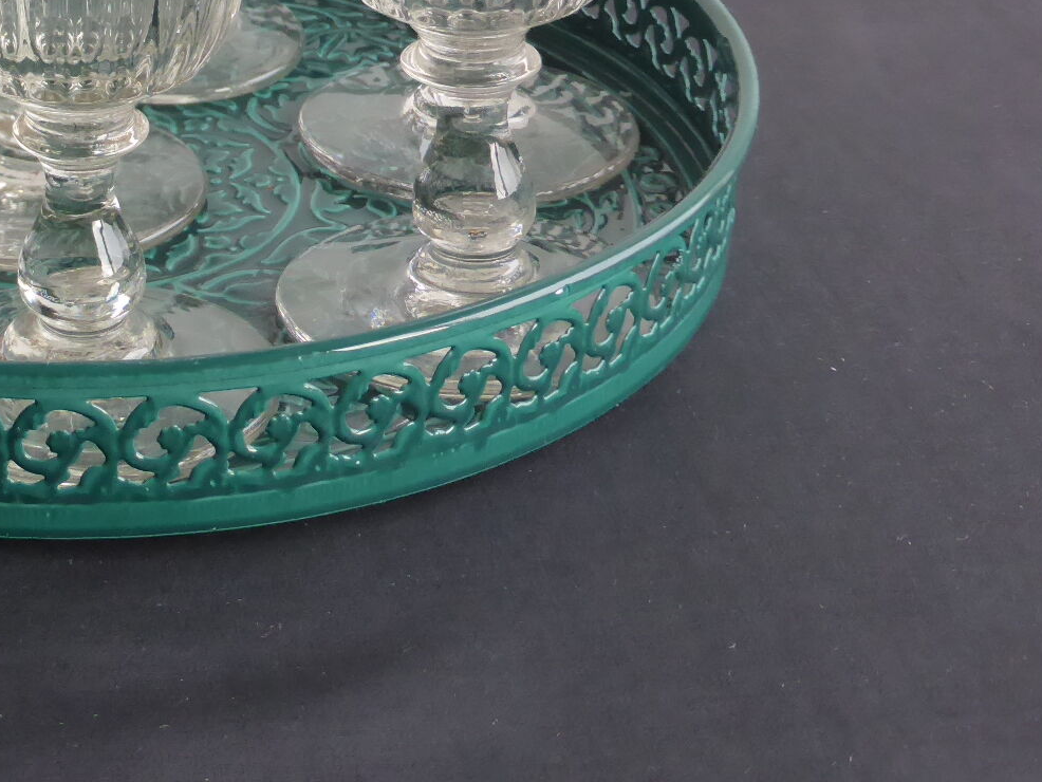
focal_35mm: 81
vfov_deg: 17.8
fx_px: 2439
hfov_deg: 23.3
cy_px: -4
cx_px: 58
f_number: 3.9
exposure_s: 1/60
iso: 400
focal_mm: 6.9
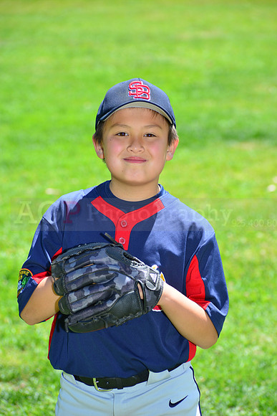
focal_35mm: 160
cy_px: 208
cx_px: 138
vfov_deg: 12.8
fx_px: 1845
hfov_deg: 8.6
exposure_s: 1/200
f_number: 8
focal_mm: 160
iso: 200
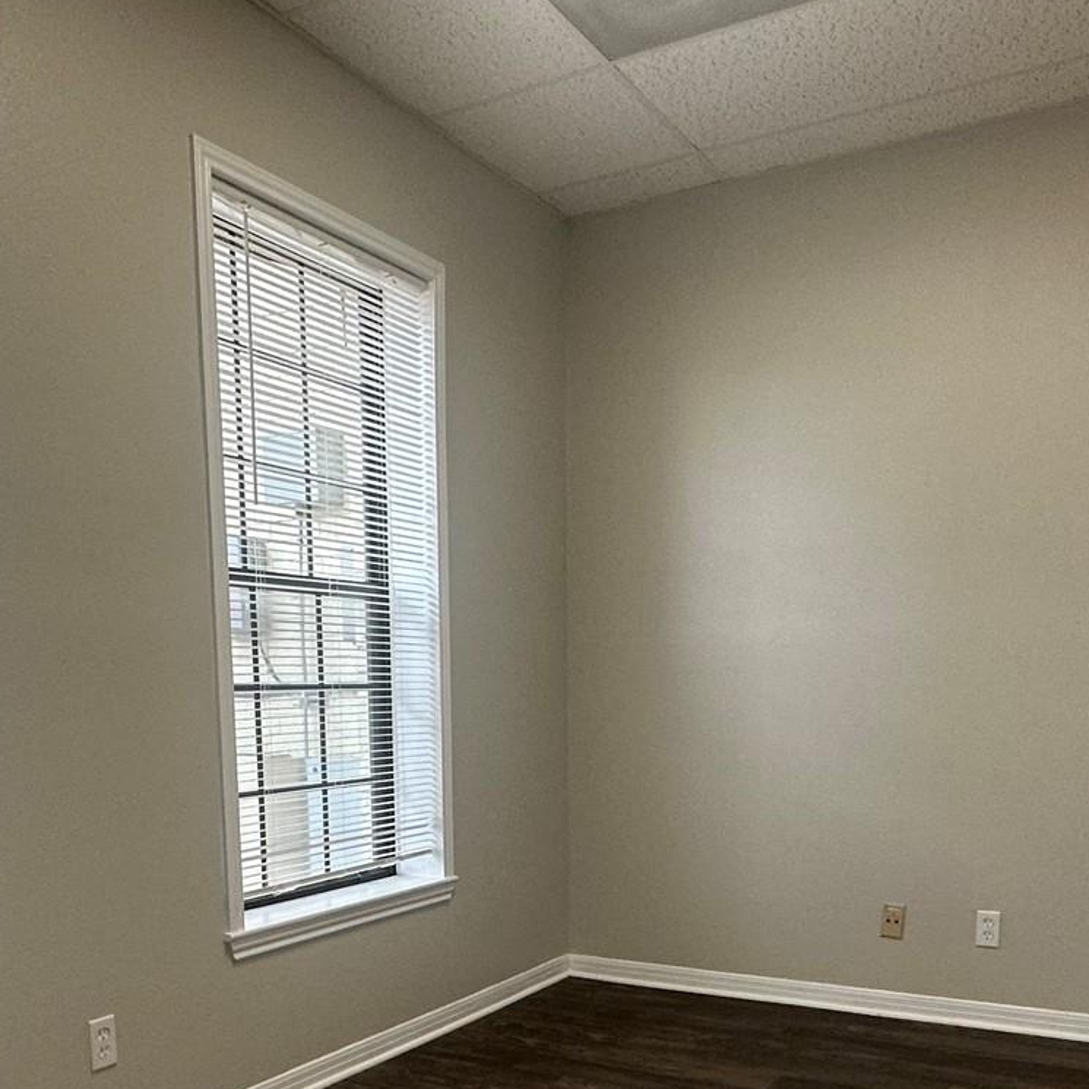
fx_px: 1210
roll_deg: +0.3
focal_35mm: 34
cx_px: 526
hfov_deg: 48.4
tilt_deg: -10.1
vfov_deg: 45.9
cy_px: 874
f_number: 2.2
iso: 125
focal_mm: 2.22
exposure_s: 1/120
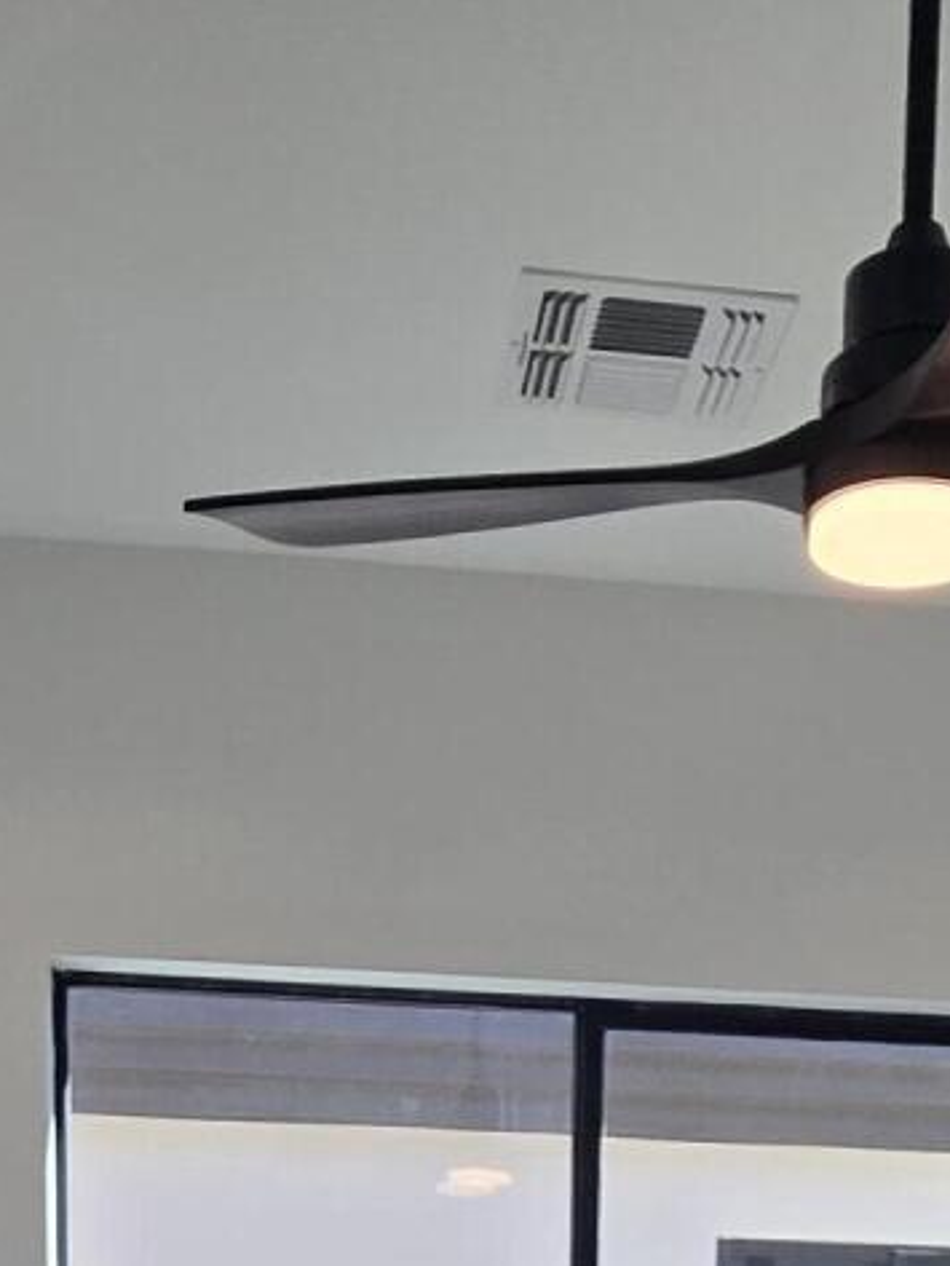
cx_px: 538
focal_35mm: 55
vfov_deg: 26.8
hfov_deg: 26.5
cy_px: 1817
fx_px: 2012
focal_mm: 2.2
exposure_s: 1/285
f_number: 2.2
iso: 50
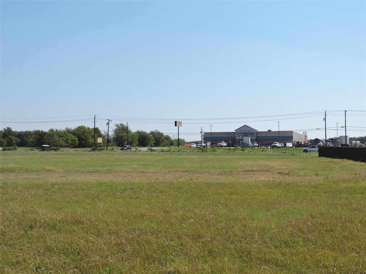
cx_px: 183
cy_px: 137
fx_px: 529
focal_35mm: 50
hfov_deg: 38.2
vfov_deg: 29.1
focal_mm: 8.9
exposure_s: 1/1250
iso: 100
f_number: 3.6
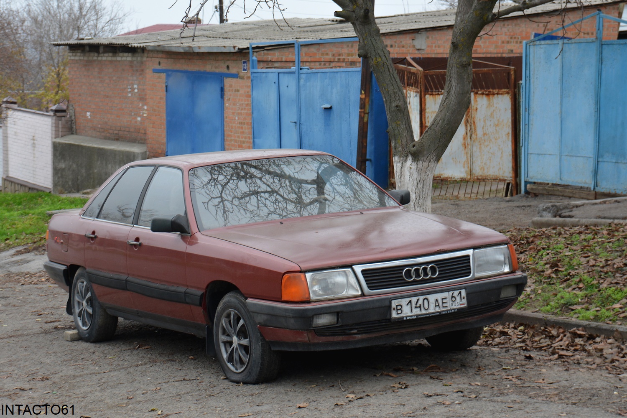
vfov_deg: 17.5
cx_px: 314
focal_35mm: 78
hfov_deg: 26.0
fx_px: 1358
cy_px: 209
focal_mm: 52
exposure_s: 1/125
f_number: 5.6
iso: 400
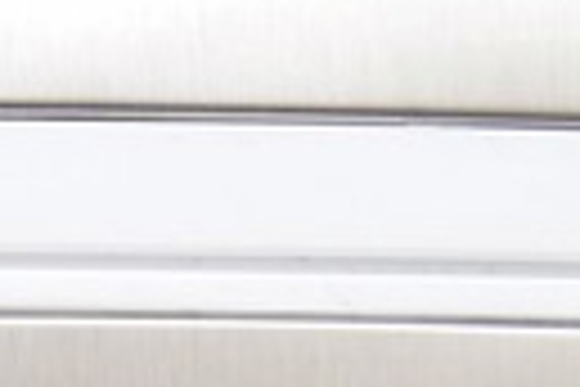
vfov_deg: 5.5
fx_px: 3995
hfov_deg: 8.1
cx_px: -351
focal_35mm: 248
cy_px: 646
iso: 200
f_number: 4.5
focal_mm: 28
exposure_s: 1/100
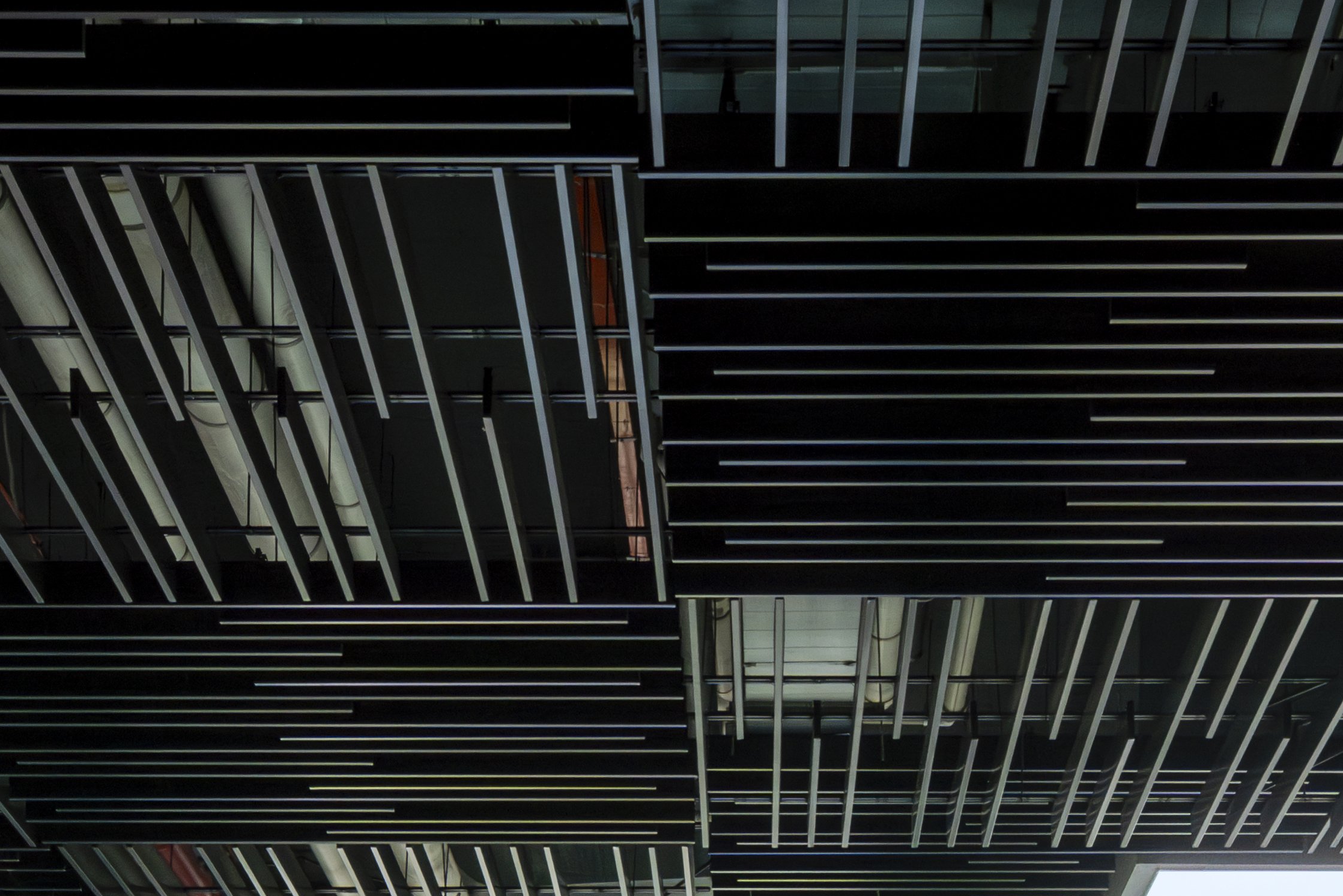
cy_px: 1534
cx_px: 778
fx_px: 2537
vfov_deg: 17.0
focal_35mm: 68
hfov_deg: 29.6
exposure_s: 1/50
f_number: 11
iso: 160
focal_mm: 16
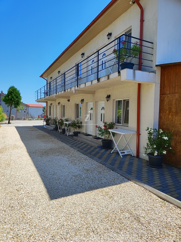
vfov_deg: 73.9
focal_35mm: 23
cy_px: 121
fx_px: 160
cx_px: 90
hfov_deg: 58.9
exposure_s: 1/886
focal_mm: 5.59
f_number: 1.88
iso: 50
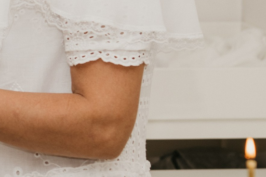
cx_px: -120
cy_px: -12
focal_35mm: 267
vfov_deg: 5.1
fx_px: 1973
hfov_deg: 7.6
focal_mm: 55
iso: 100
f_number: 4
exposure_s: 1/160
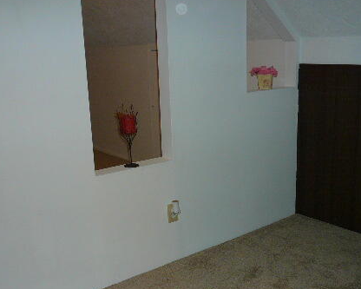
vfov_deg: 35.6
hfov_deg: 43.7
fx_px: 449
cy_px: 174
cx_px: 203
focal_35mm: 42
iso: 100
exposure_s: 1/30
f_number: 2.8
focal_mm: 4.6
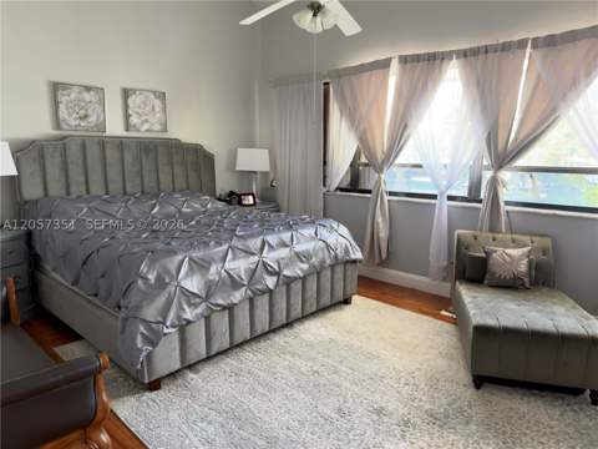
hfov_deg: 71.6
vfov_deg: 56.8
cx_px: 299
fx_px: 415
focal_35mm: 24
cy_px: 224
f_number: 1.78
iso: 200
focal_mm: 6.76
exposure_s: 1/60
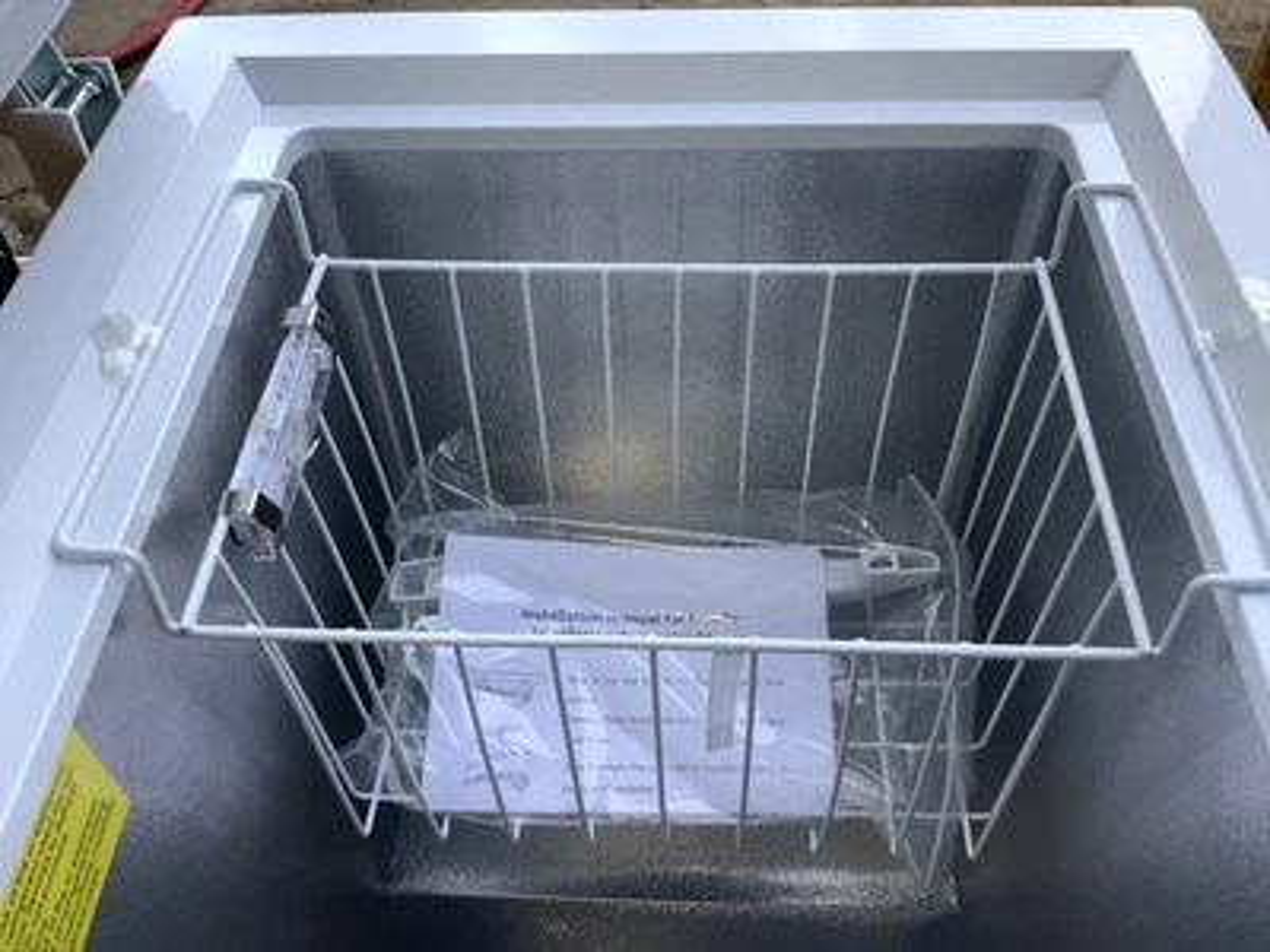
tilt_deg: -50.0
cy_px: 476
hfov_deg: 58.4
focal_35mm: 31
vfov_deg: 45.4
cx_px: 635
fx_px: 1137
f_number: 2.4
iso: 64
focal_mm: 3.3
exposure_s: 1/60
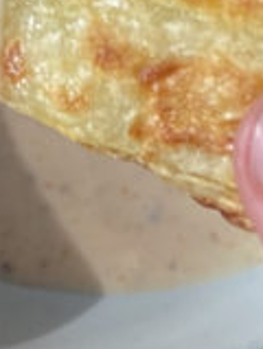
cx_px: 11
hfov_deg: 8.9
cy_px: -31
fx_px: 1685
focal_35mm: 167
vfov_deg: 11.6
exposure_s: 1/120
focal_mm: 4.25
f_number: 1.8
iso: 80
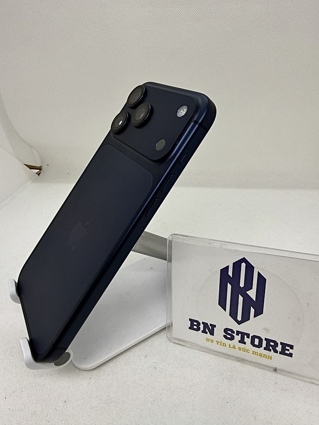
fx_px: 307
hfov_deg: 54.9
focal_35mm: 25
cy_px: 212
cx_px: 160
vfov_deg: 69.4
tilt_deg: -25.8
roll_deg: +3.8
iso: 40
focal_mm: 2.22
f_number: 2.2
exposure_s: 1/141
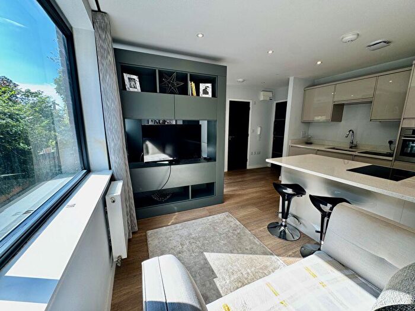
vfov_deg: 85.7
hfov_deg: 102.1
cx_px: 208
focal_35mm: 14
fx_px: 168
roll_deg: -0.3
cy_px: 156
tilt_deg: -10.2
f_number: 2.2
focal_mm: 2.22
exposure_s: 1/100
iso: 40
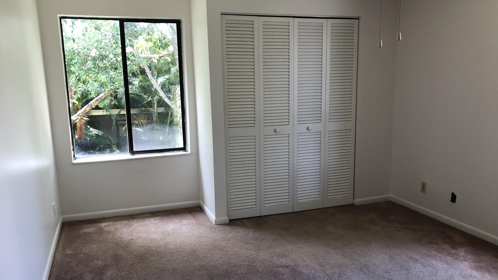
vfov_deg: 37.7
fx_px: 409
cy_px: 157
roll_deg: +0.8
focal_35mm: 31
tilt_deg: -9.7
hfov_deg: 62.6
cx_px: 249
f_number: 1.8
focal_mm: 4
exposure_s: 1/40
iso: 25
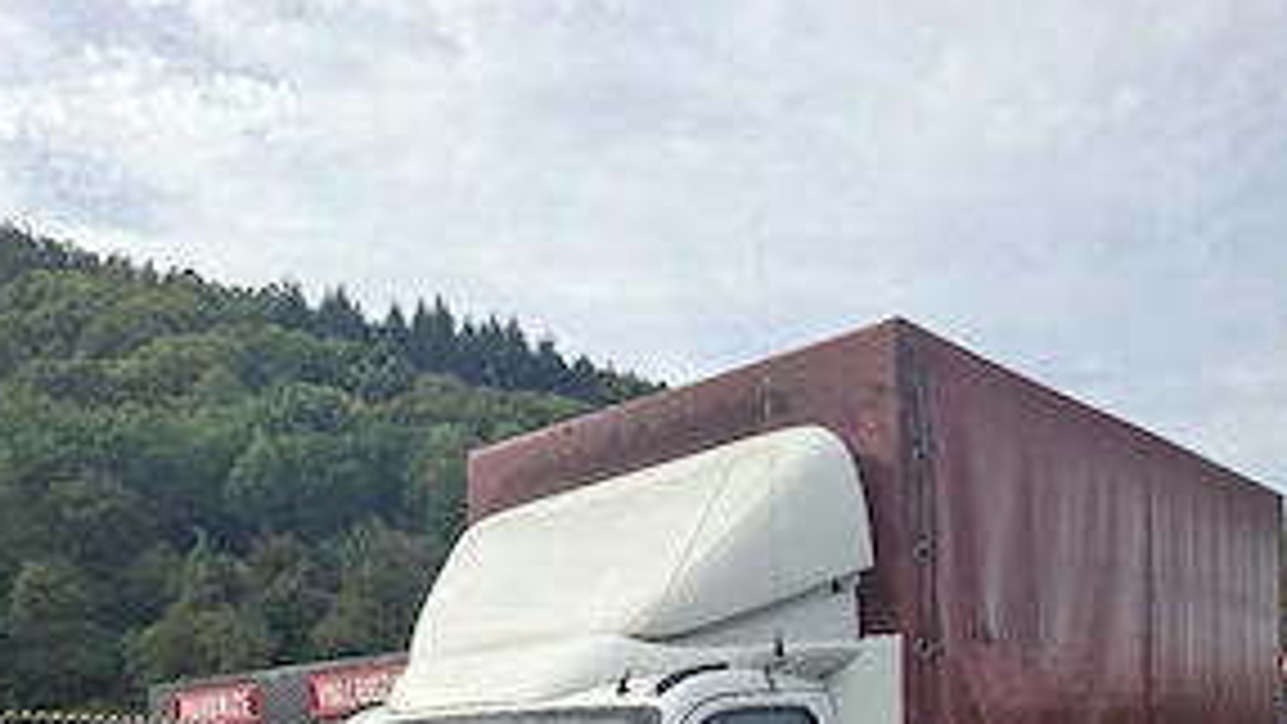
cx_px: 652
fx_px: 1195
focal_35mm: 35
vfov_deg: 29.9
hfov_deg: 56.6
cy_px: 818
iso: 50
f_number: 1.8
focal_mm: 5.54
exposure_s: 1/1429
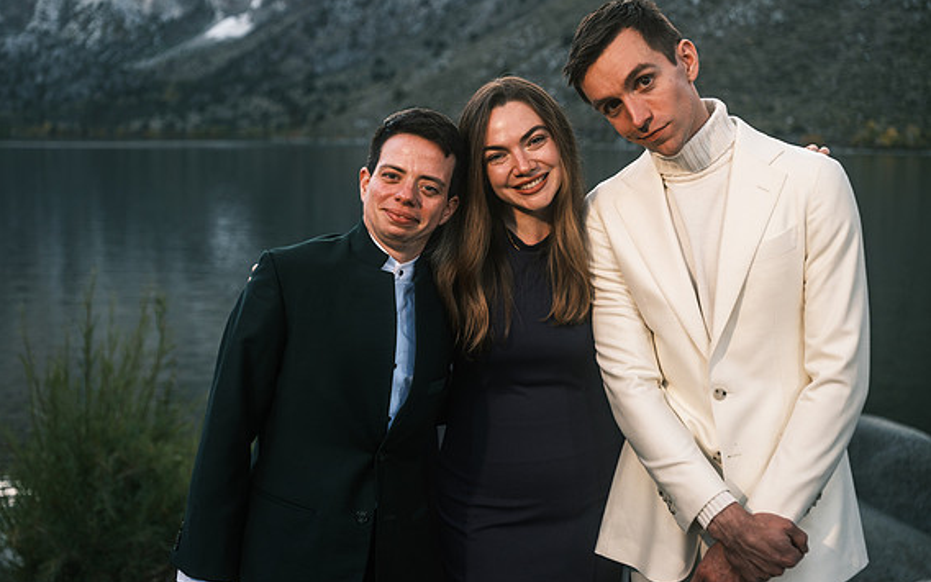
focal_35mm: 53
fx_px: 1345
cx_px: 457
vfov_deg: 24.4
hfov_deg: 38.2
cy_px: 248
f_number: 4.5
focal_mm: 61.8
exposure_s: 1/125
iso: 400
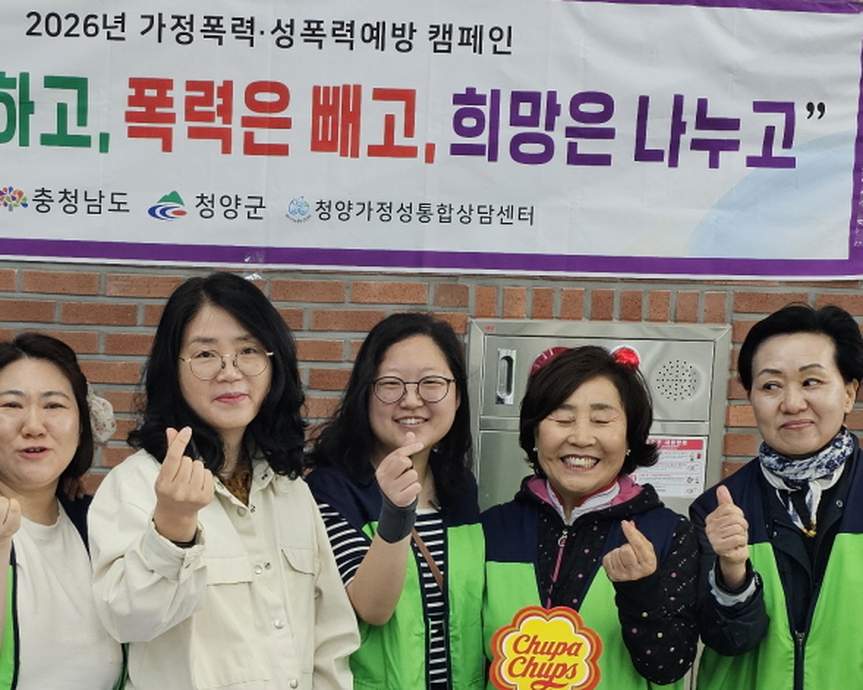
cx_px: 227
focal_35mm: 61
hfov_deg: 30.5
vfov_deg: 24.3
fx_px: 1558
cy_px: 609
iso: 320
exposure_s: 1/120
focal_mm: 6.3
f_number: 1.7
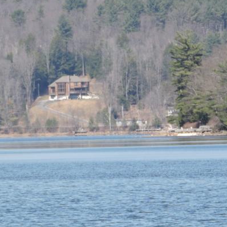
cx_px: -41
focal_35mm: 626
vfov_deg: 2.8
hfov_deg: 2.8
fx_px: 4644
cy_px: 149
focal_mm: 49.1
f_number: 4.7
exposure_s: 1/400
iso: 100
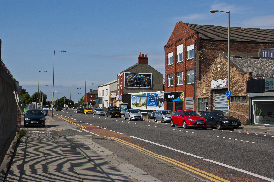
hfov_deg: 46.4
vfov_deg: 31.9
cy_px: 91
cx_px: 137
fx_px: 319
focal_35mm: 42
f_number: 11
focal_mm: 28
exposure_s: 1/160
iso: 100
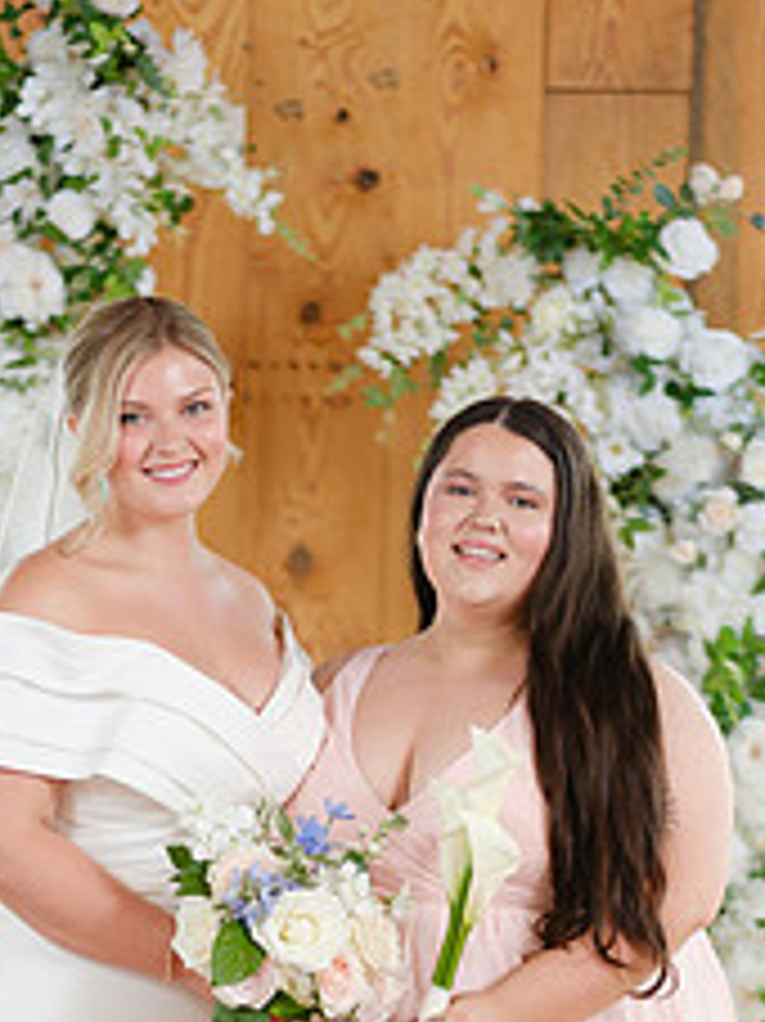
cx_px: 320
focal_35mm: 160
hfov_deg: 9.3
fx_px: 4719
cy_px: 990
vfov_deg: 12.2
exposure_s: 1/250
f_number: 1.4
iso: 125
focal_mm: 56
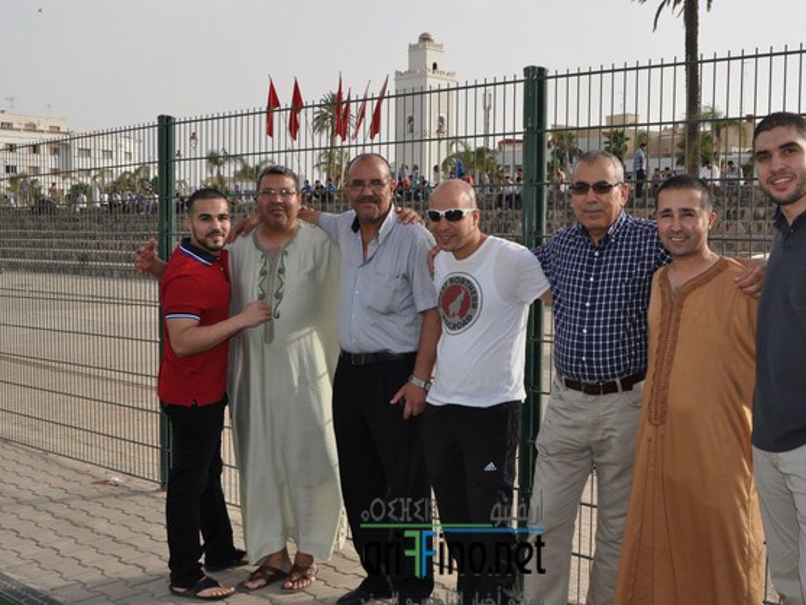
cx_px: 453
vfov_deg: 33.6
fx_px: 1001
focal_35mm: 43
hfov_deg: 43.8
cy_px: 305
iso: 200
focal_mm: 26
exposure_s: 1/200
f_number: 10
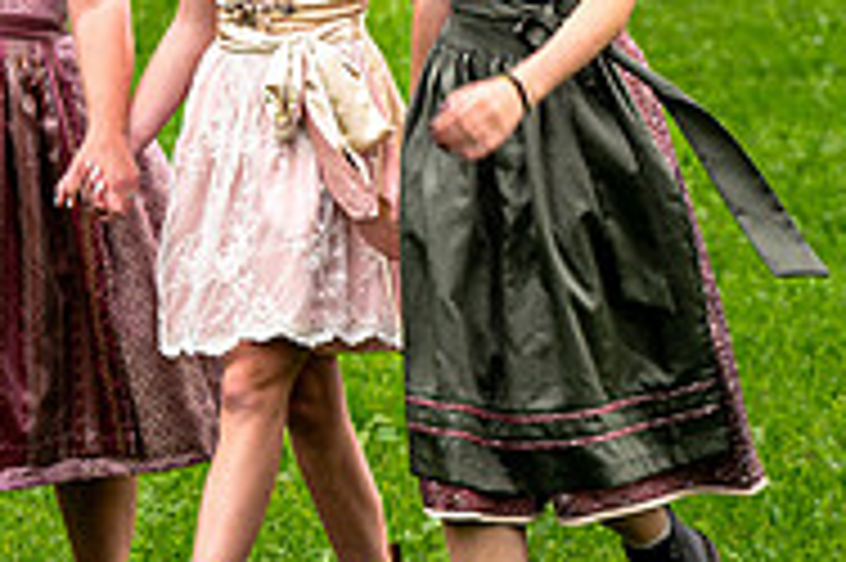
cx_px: 22
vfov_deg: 4.8
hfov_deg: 7.2
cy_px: 18
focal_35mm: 287
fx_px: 6738
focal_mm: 93
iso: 200
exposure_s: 1/125
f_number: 4
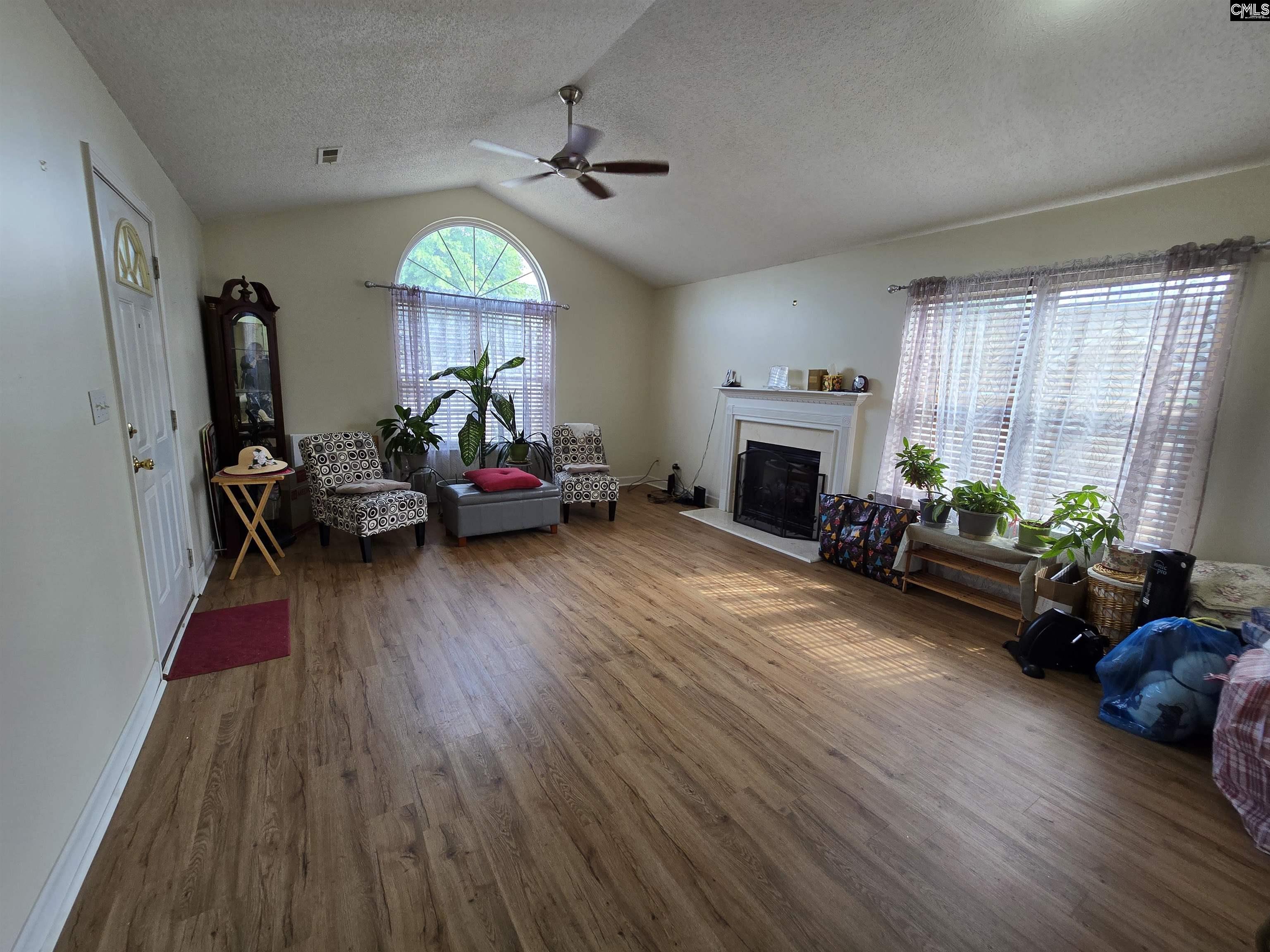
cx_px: 635
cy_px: 476
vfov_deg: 89.9
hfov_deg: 106.2
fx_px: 477
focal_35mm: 13
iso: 80
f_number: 2.2
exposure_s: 1/60
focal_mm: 2.2
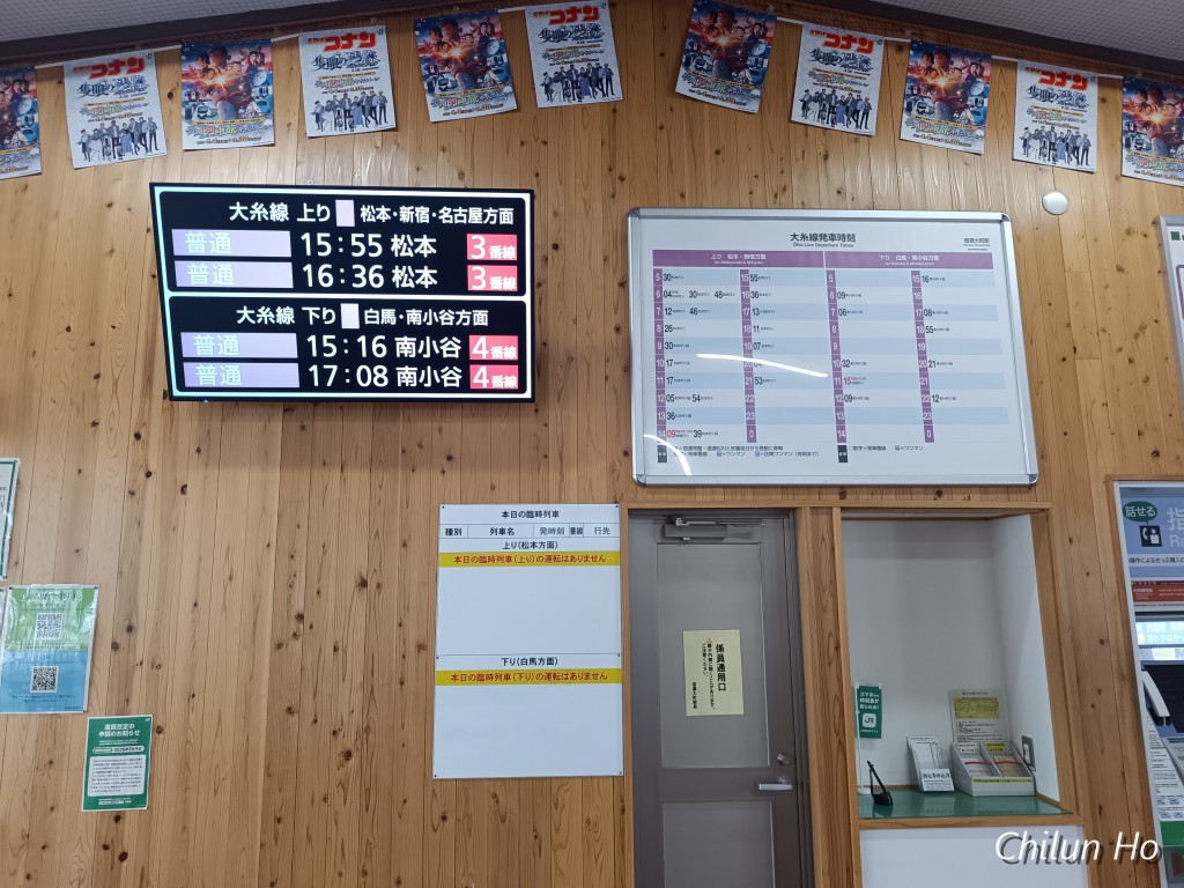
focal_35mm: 24
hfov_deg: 71.6
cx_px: 592
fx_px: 821
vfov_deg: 56.8
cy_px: 444
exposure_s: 1/100
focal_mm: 6.14
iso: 670
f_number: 1.65
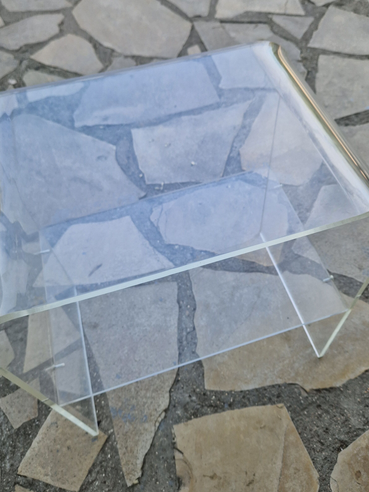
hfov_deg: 48.2
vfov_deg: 61.6
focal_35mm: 29
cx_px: 200
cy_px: 228
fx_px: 412
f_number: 1.8
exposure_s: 1/232
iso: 50
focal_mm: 5.4
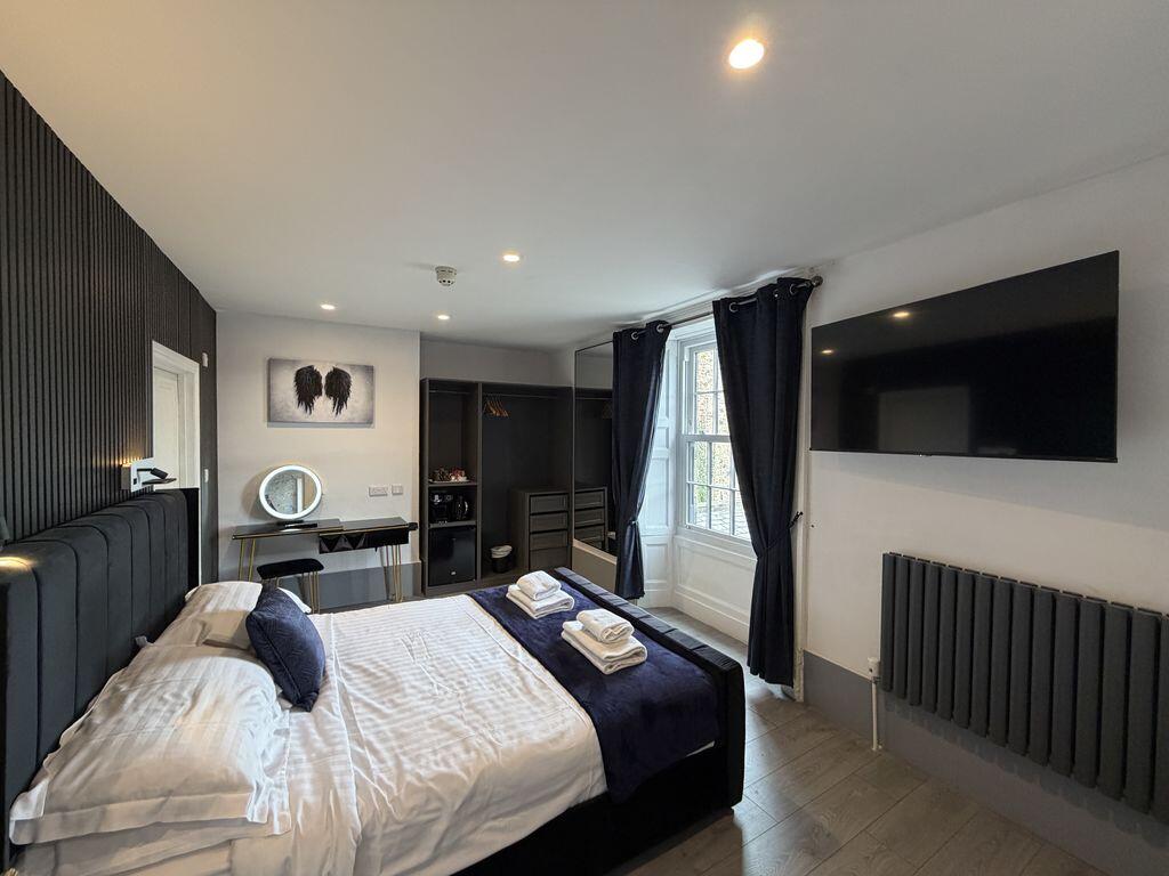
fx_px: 473
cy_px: 438
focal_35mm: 14
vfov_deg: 85.7
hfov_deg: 102.1
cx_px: 584
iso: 320
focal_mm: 2.22
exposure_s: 1/121
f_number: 2.2
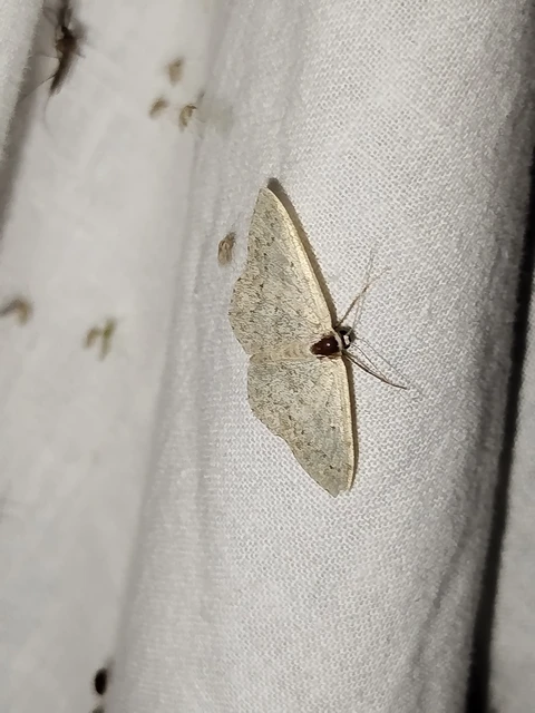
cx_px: 268
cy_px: 356
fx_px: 1525
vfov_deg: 26.3
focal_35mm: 74
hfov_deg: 19.9
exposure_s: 1/50
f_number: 1.7
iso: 100
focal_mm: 5.31
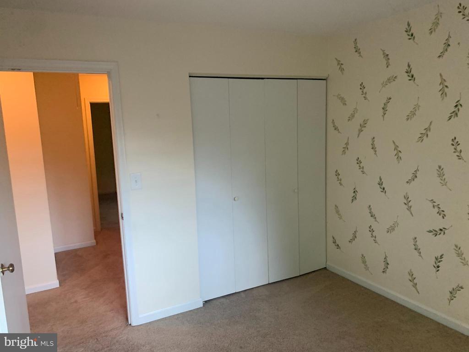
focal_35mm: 26
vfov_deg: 53.1
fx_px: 352
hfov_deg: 67.3
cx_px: 234
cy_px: 176
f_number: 1.8
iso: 250
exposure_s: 1/60
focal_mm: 4.25
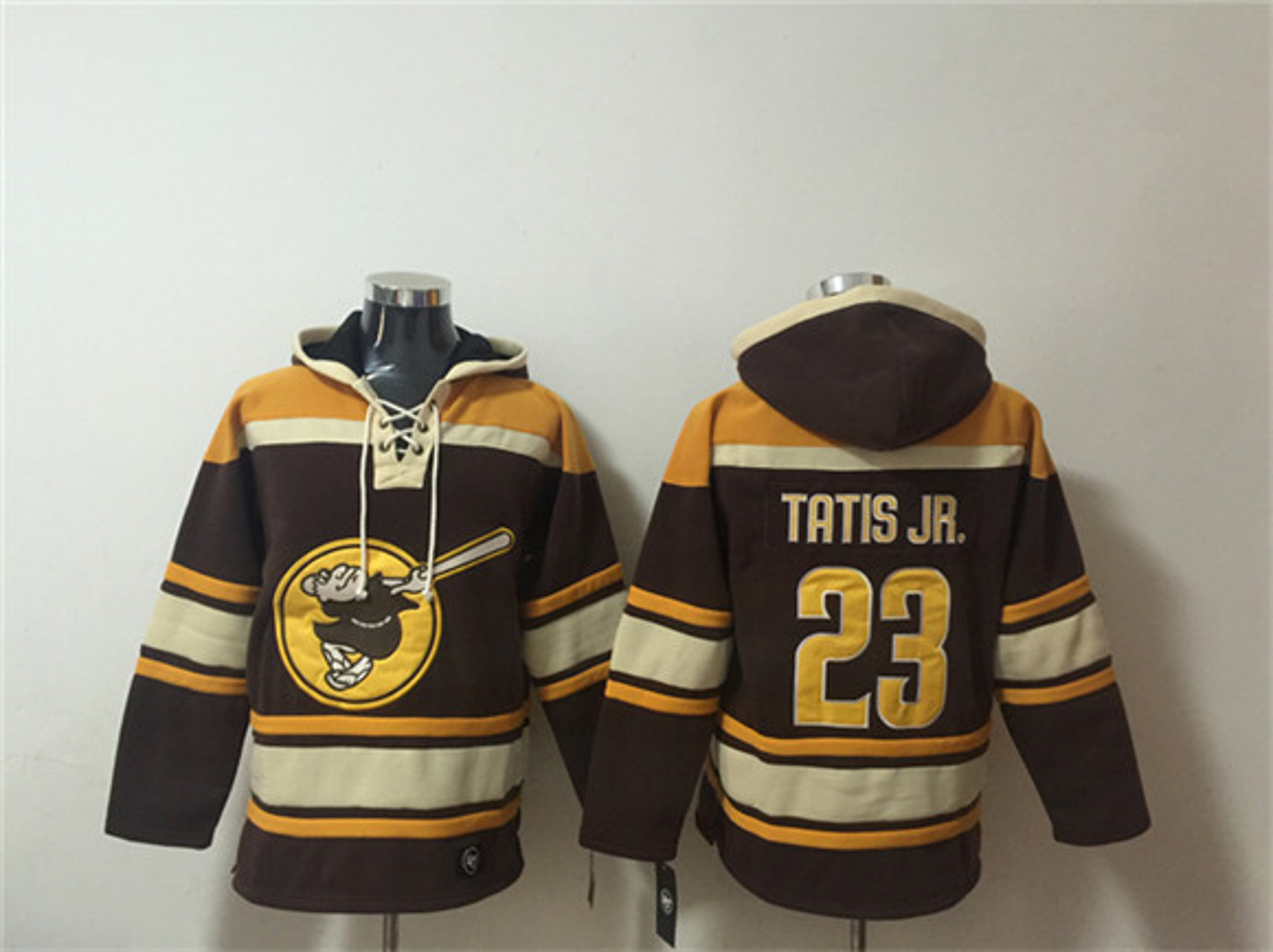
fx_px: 1066
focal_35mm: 29
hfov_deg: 61.7
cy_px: 476
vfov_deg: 48.2
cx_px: 636
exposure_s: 1/10
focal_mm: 4.15
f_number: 2.2
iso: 125
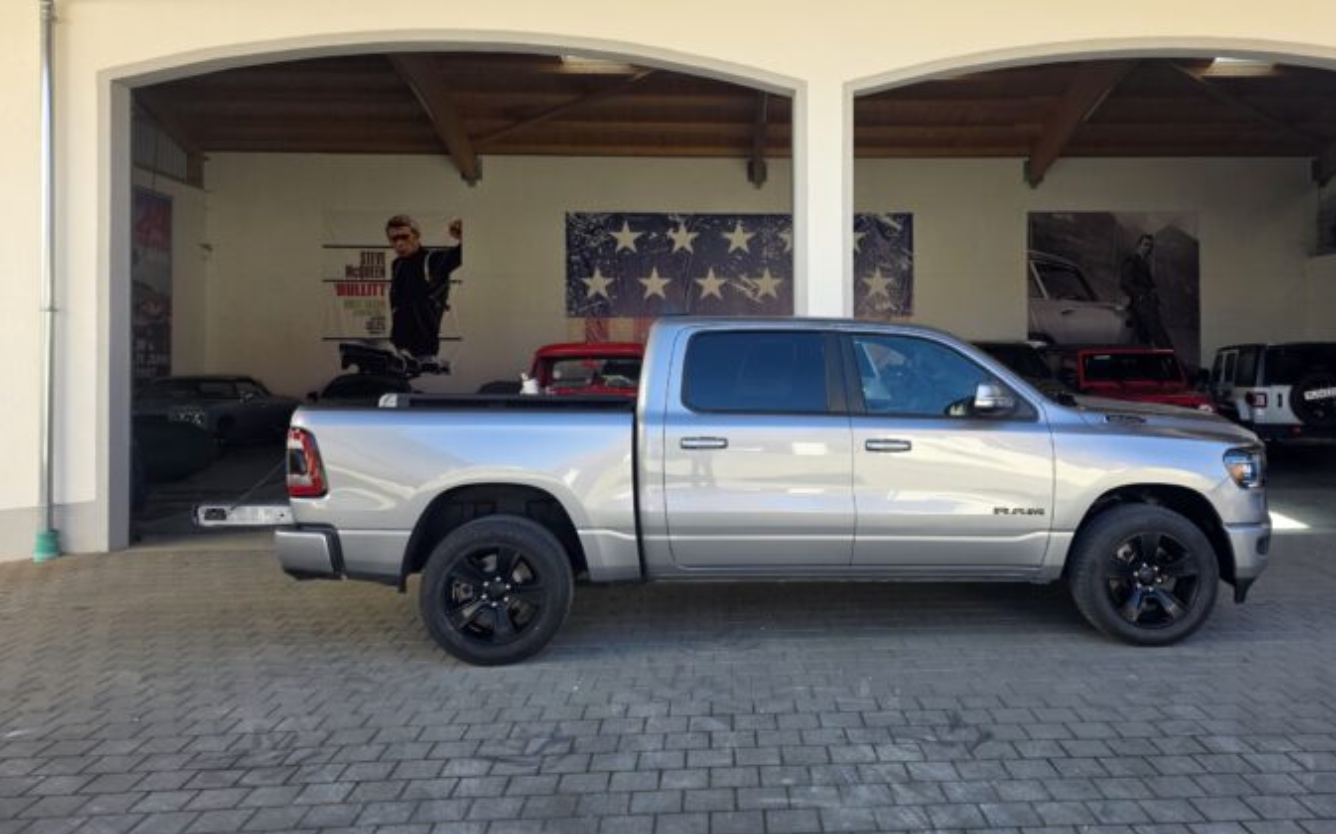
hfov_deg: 64.4
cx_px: 760
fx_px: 1055
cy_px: 367
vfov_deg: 43.0
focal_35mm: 29
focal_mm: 6.25
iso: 40
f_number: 1.7
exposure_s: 1/359
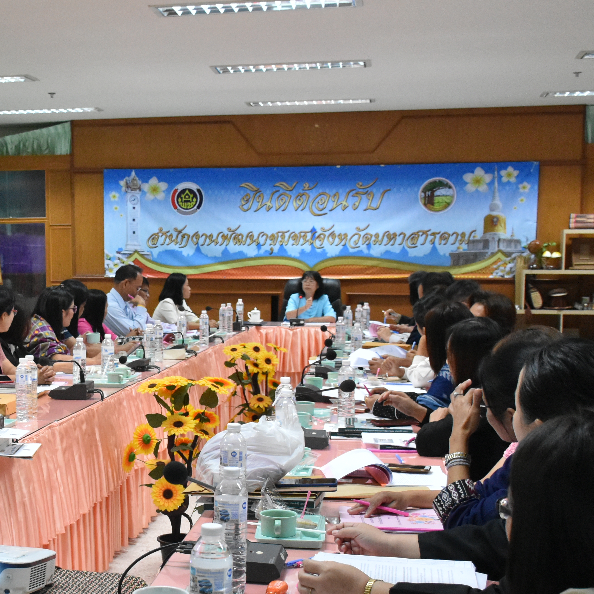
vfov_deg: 28.9
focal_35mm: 59
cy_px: 376
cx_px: 120
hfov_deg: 28.5
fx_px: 1145
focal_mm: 20
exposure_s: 1/250
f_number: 5
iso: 2500
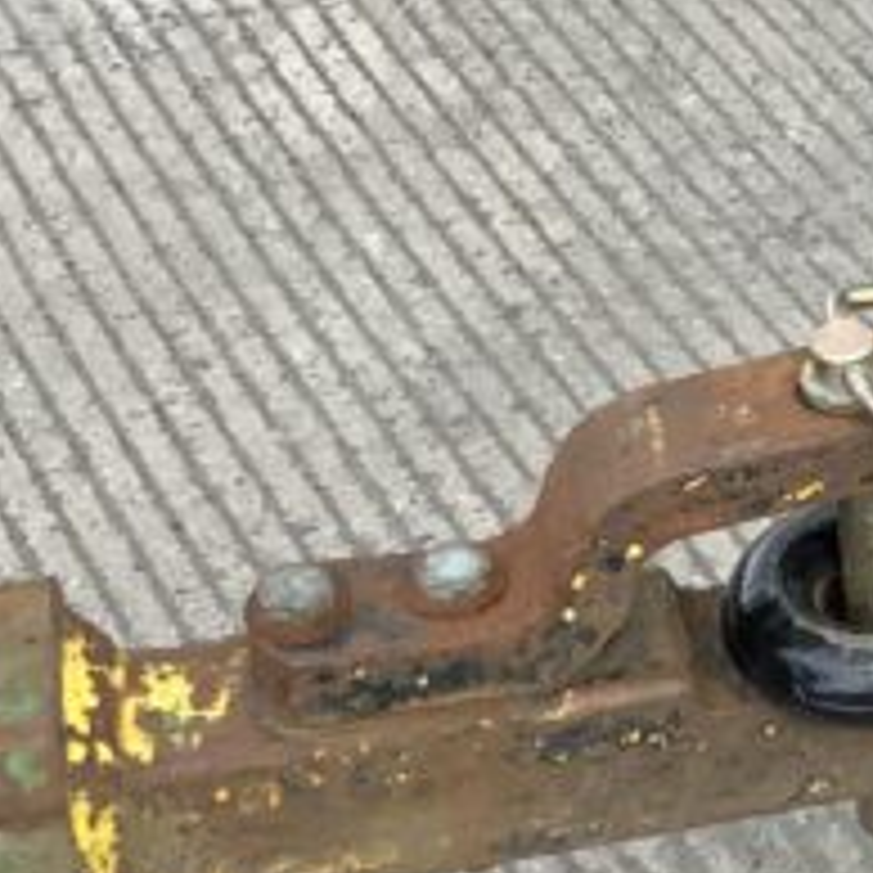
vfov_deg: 12.9
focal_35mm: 135
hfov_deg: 11.9
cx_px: 1580
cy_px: 212
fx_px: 3852
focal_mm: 3
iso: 16
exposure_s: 1/286
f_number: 1.8
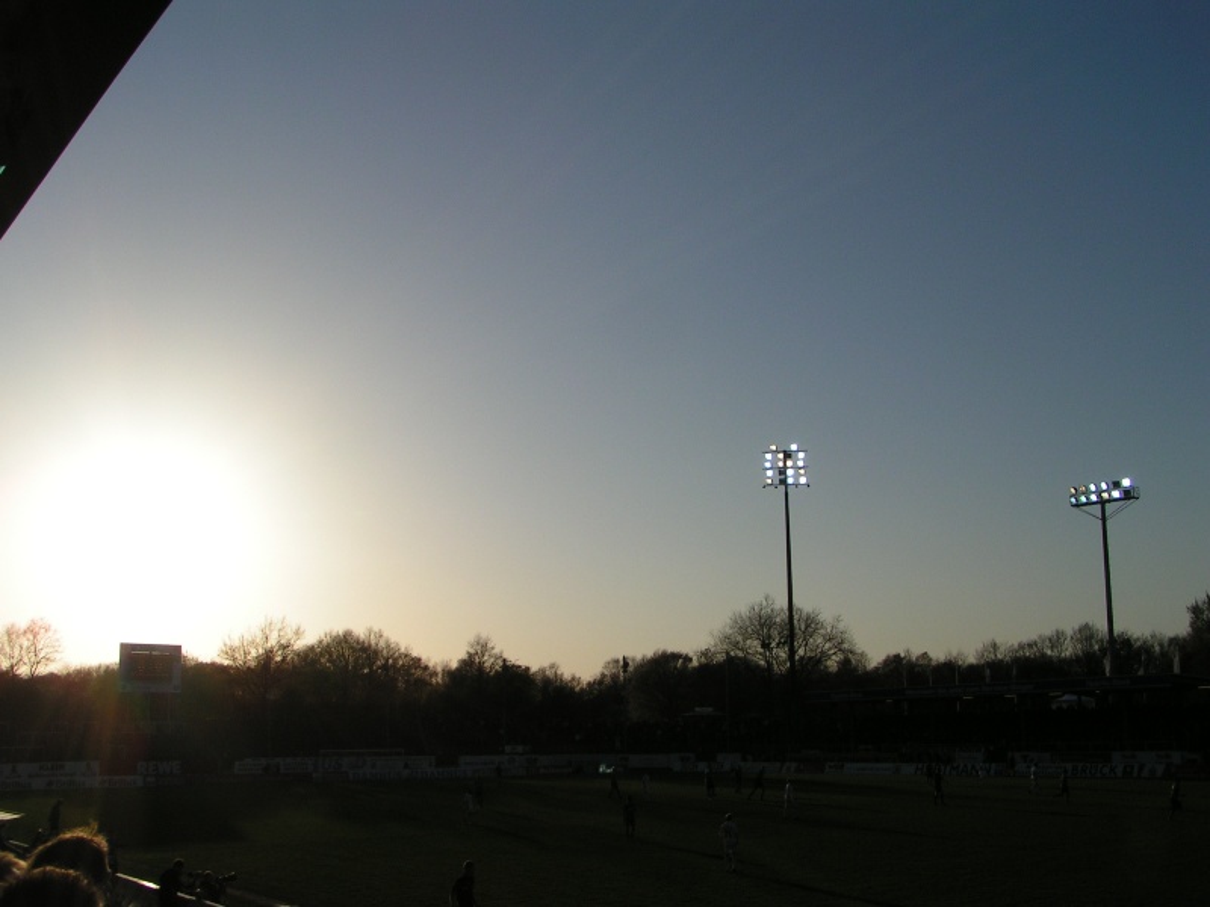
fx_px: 1328
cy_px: 454
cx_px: 605
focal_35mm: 38
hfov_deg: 49.0
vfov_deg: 37.7
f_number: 7.1
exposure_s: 1/1000
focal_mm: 5.8
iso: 50
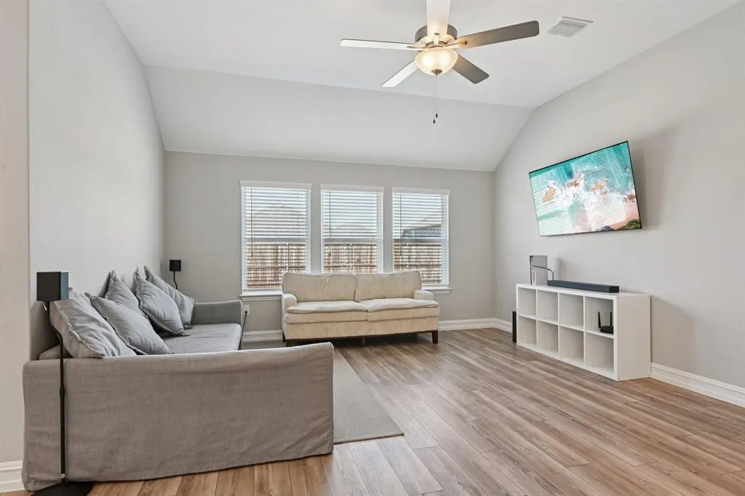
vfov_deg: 64.5
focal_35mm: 19
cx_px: 372
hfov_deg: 86.9
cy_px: 248
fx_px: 393
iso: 400
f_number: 8
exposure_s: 1/30
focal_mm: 19
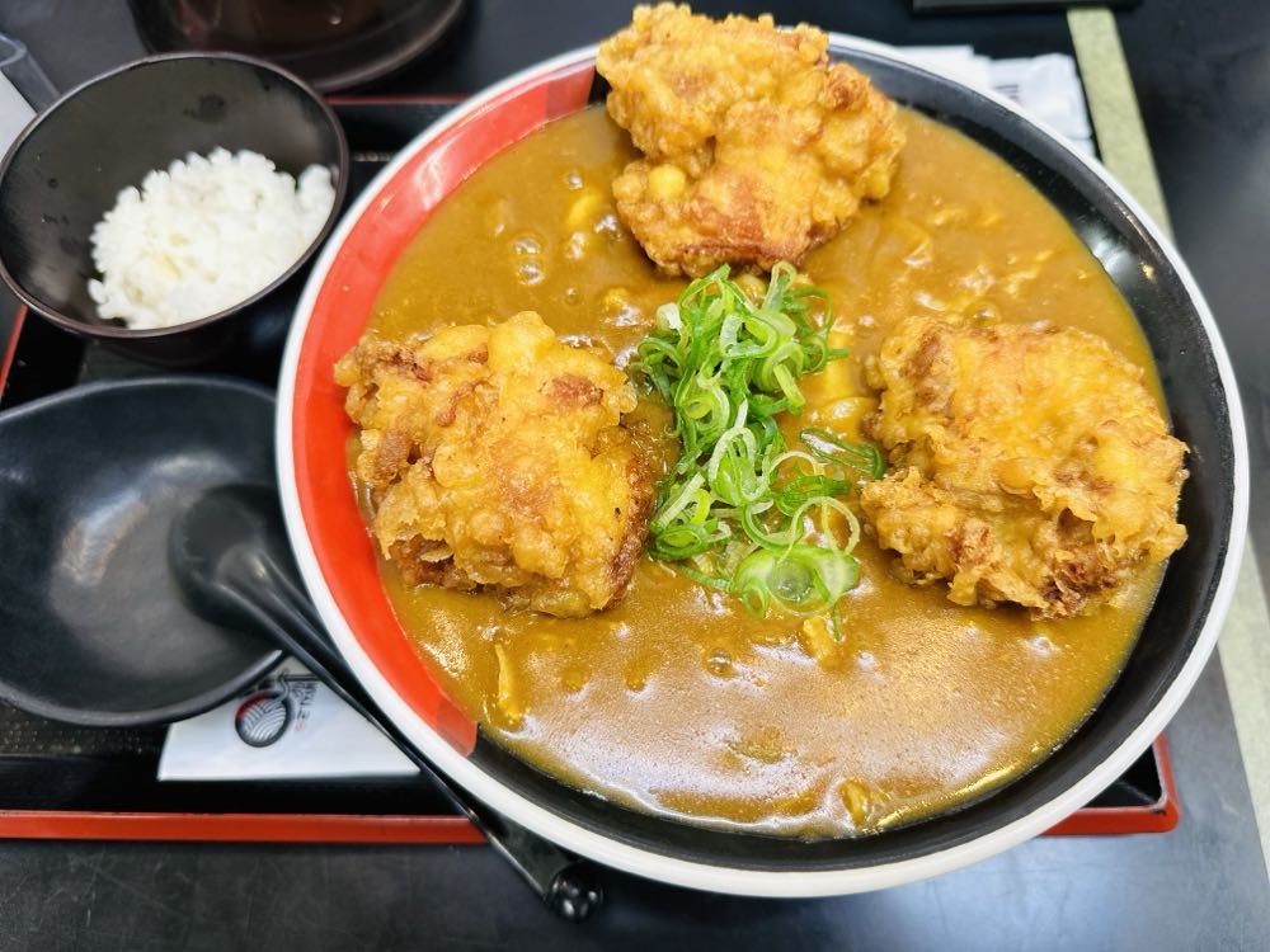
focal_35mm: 24
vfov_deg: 56.8
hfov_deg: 71.6
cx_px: 635
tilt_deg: -65.8
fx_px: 881
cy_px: 476
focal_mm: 6.86
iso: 160
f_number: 1.78
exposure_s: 1/120
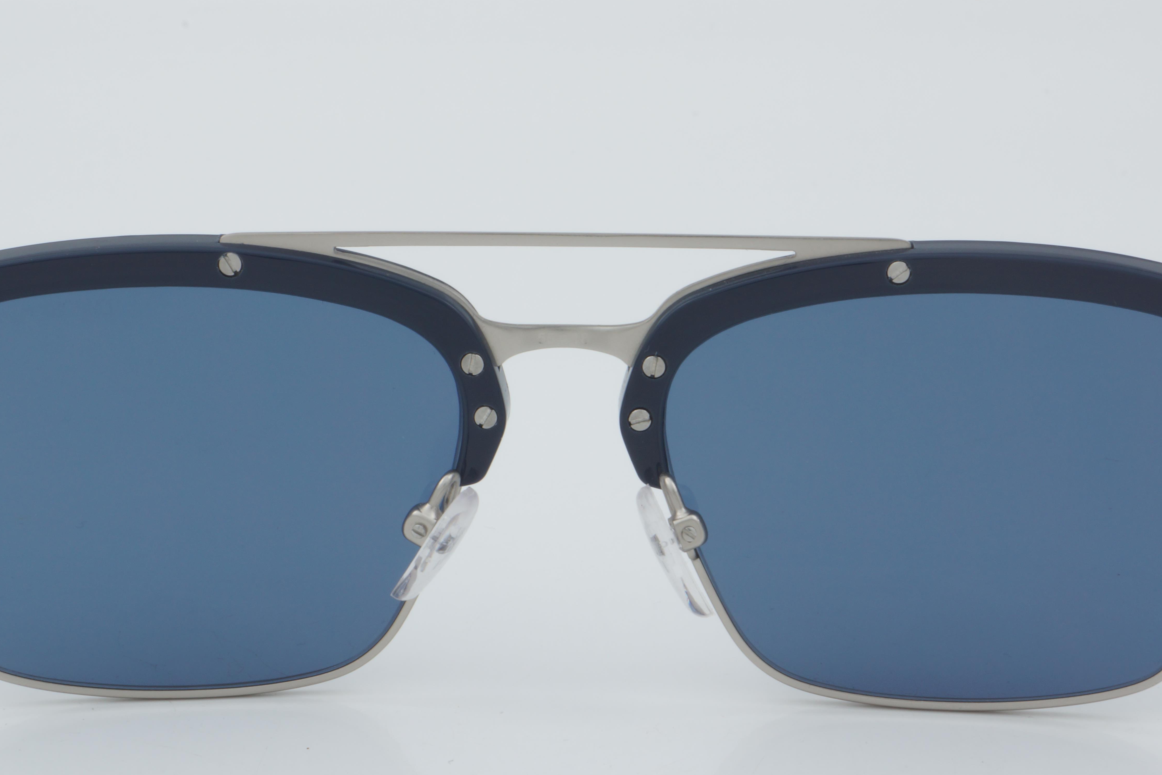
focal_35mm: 111
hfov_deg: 18.5
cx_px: 561
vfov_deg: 12.4
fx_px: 3572
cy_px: 421
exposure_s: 1/4
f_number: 32
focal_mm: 55
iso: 100
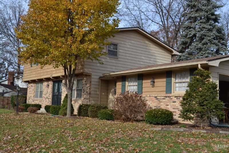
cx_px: 114
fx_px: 277
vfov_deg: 30.8
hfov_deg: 45.0
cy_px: 76
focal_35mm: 44
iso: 100
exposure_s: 1/200
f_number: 7.1
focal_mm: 29
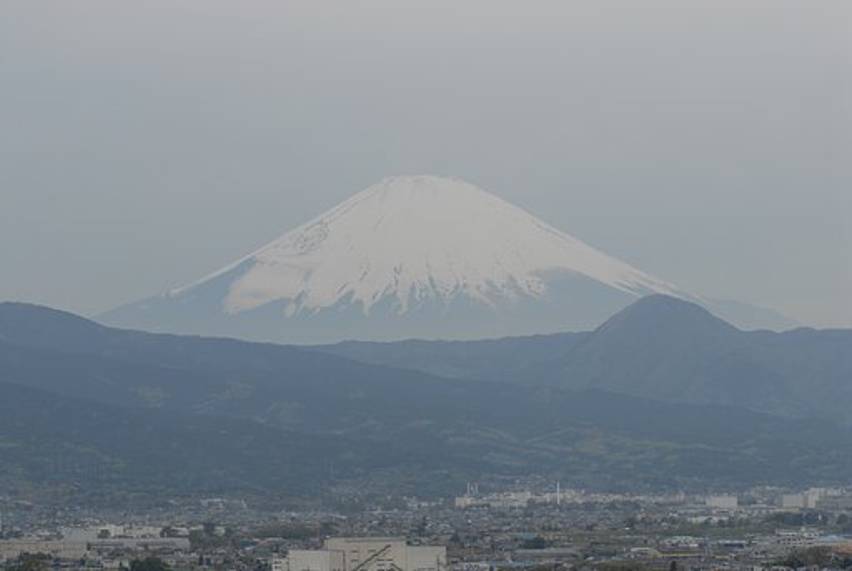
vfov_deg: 8.7
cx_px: 426
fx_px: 3733
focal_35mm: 158
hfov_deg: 13.0
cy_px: 286
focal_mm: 105
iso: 180
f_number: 8
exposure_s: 1/160
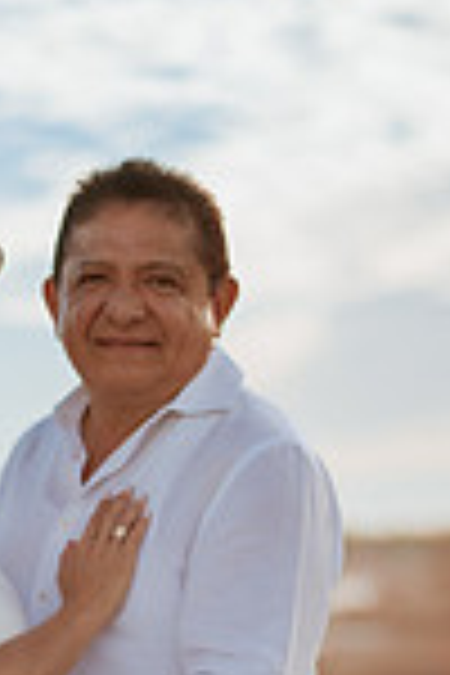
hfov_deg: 7.9
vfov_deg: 11.4
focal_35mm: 174
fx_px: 3262
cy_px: 954
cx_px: 45
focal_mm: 58
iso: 200
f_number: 1.4
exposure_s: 1/4000
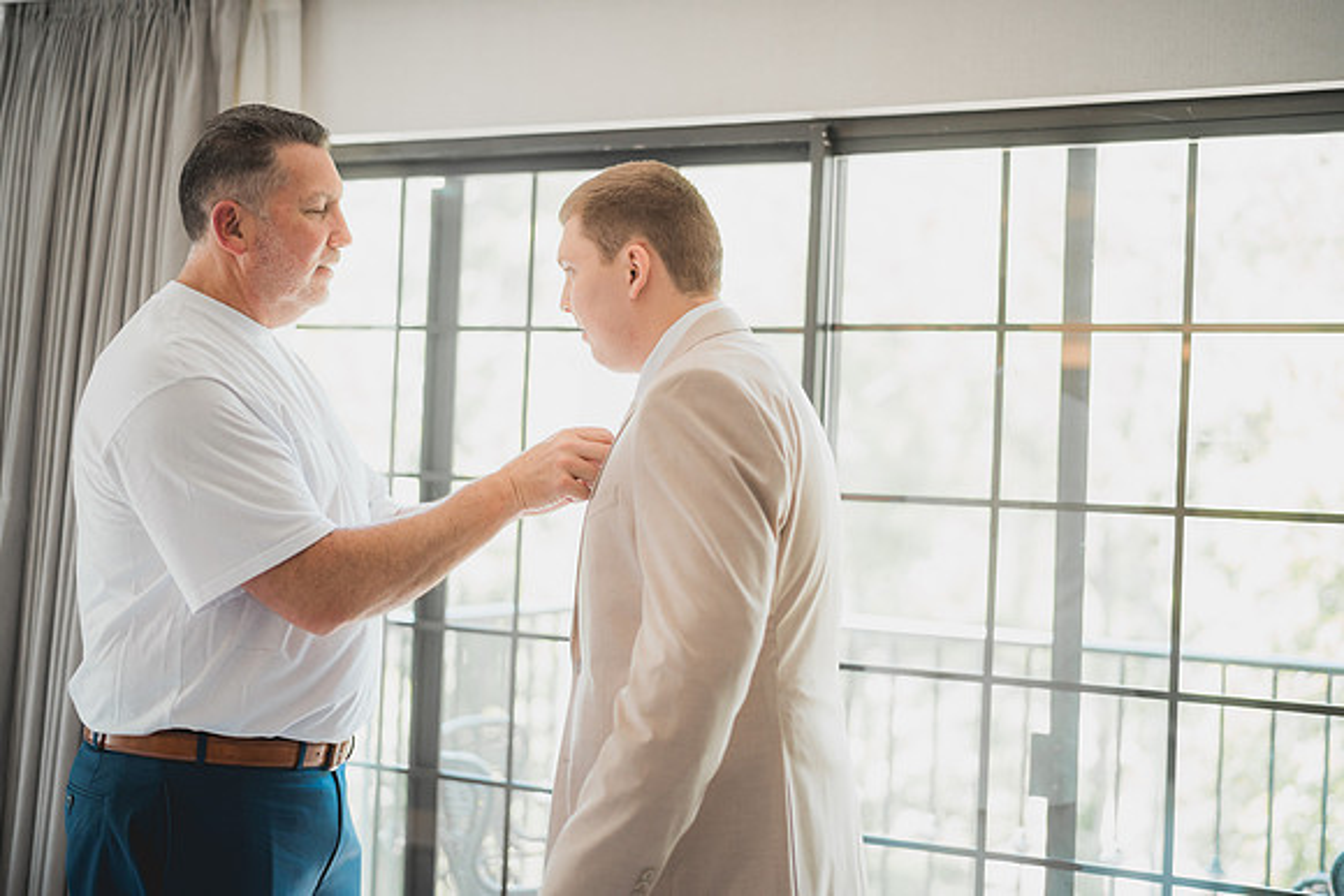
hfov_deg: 39.6
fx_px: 1867
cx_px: 672
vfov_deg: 27.0
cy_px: 448
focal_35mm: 50
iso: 800
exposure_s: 1/500
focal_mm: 50
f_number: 1.4
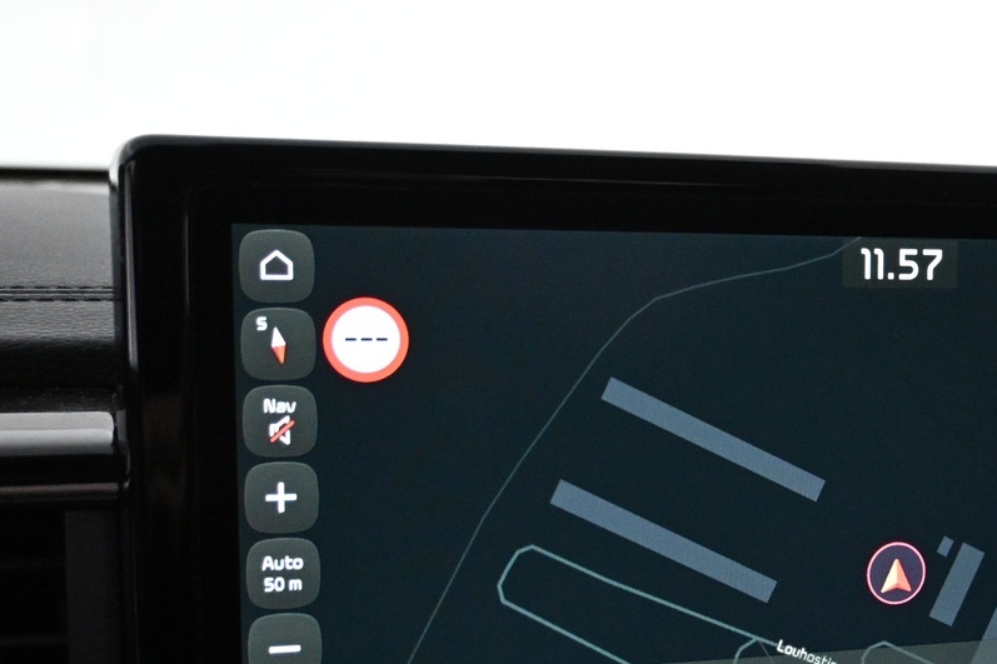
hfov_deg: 32.0
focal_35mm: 61
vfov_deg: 22.1
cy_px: 459
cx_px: 792
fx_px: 1689
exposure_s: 1/125
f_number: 3.8
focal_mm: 20
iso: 4000
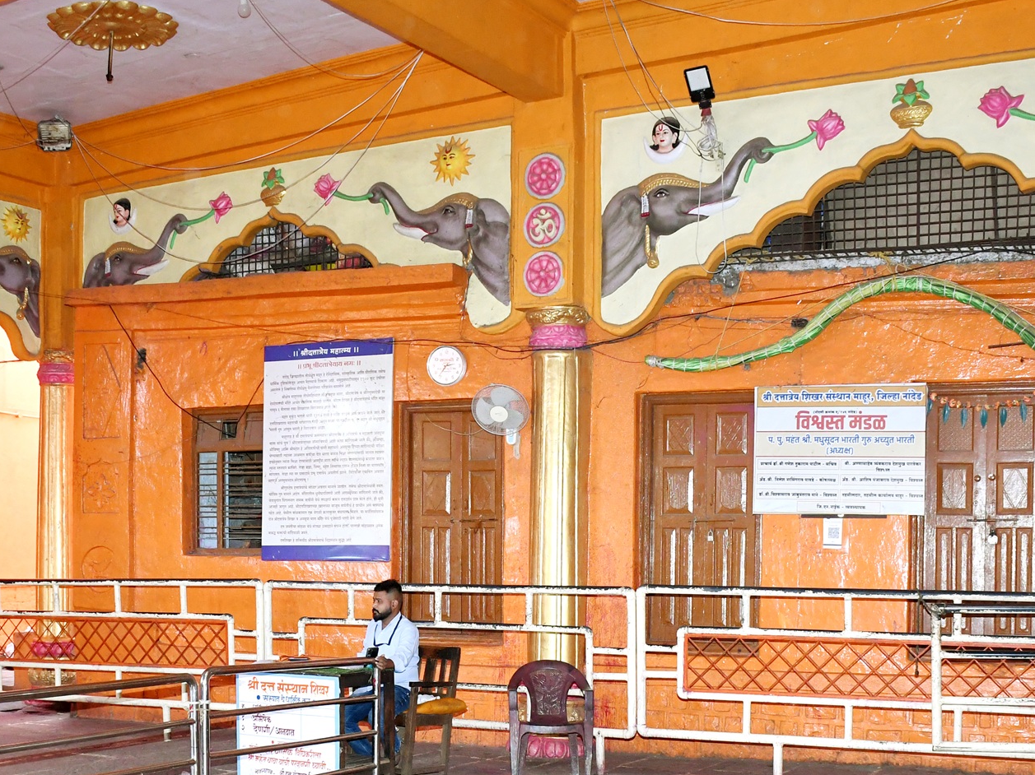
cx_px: 446
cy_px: 563
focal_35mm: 46
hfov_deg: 41.2
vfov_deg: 31.1
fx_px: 1375
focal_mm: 18
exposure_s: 1/125
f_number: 6.3
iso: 1600
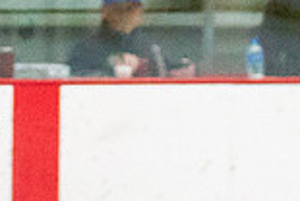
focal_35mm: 1055
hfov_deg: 1.9
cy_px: 556
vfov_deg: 1.3
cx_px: -254
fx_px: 8808
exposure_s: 1/1600
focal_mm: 107
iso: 4000
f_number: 2.8
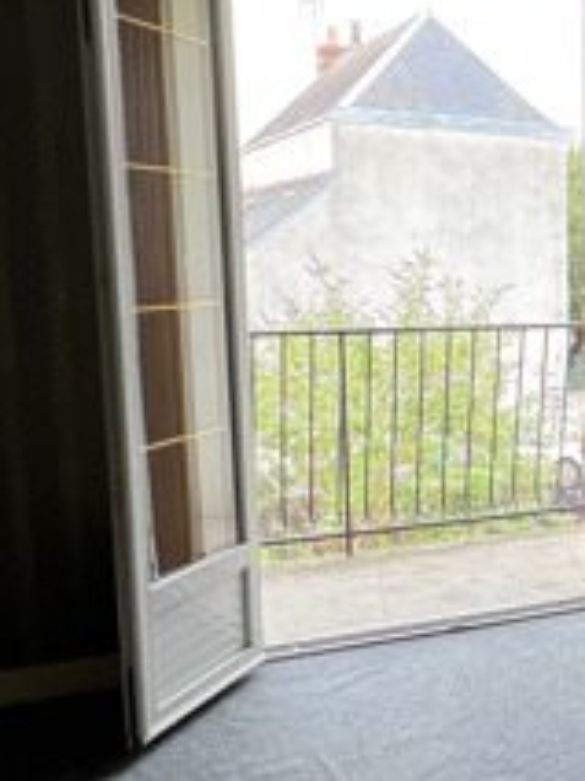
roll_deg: -0.4
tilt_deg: -8.1
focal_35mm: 49
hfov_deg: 26.3
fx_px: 1104
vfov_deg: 38.9
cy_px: 416
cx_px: 706
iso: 50
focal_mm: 1.57
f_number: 1.8
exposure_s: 1/99
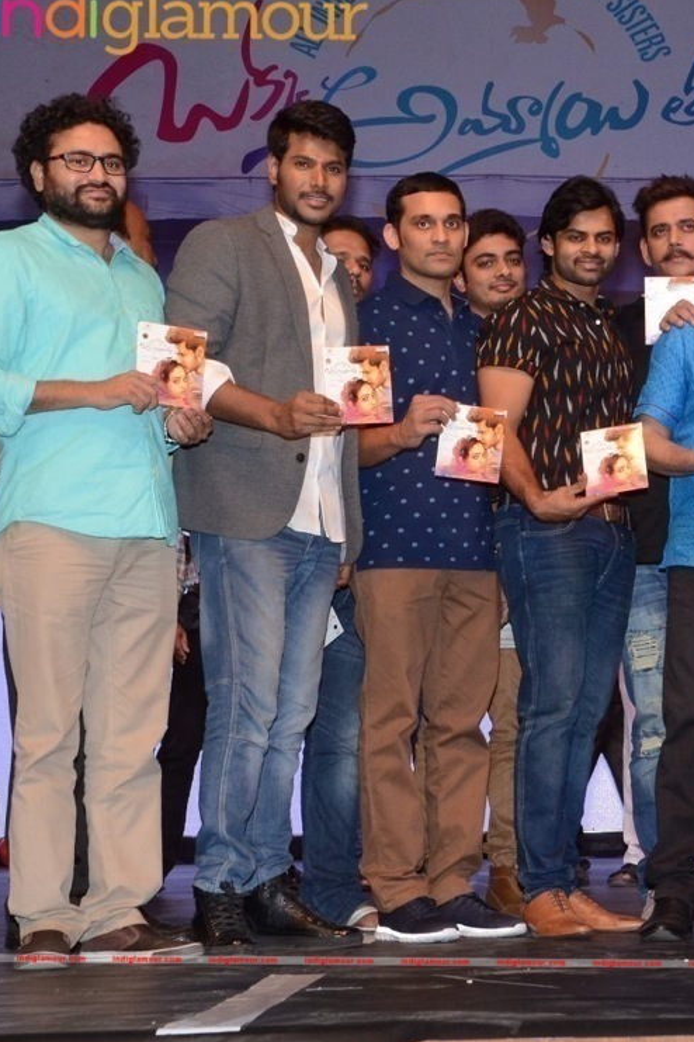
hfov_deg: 15.8
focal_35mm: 85
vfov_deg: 24.0
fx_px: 2452
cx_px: 722
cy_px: 524
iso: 1250
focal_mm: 35
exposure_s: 1/125
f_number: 7.1
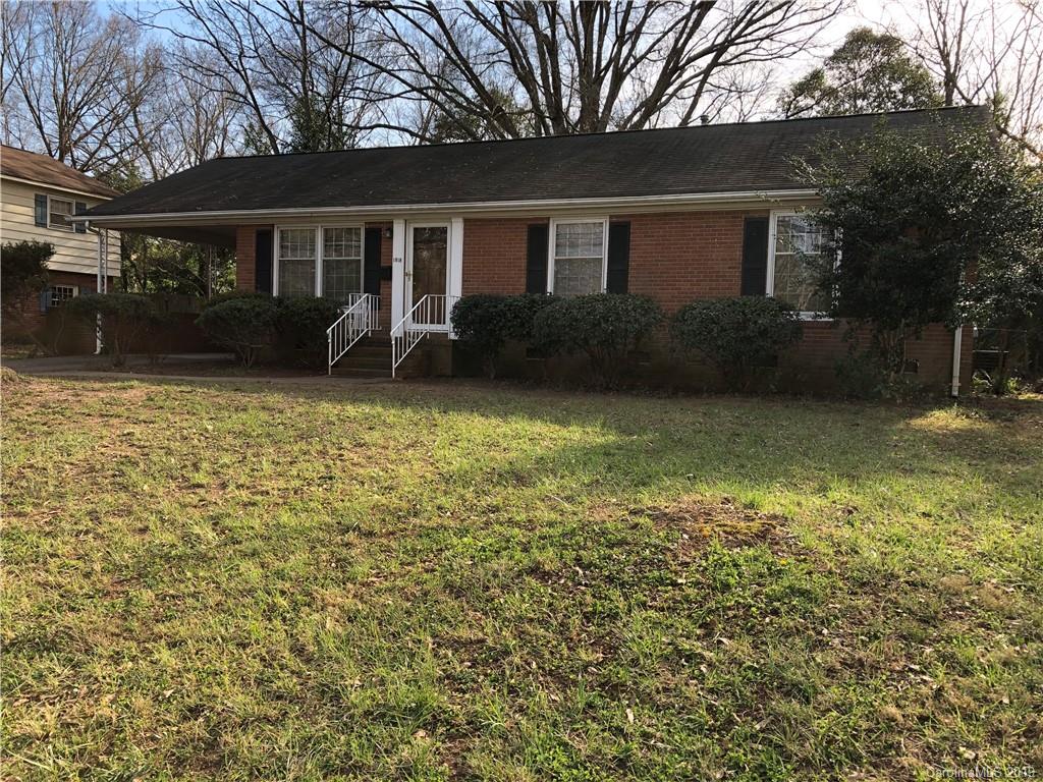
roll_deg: -1.4
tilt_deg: -3.4
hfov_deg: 63.4
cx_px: 522
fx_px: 844
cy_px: 391
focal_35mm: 28
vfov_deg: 49.7
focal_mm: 3.99
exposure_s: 1/343
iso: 20
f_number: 1.8
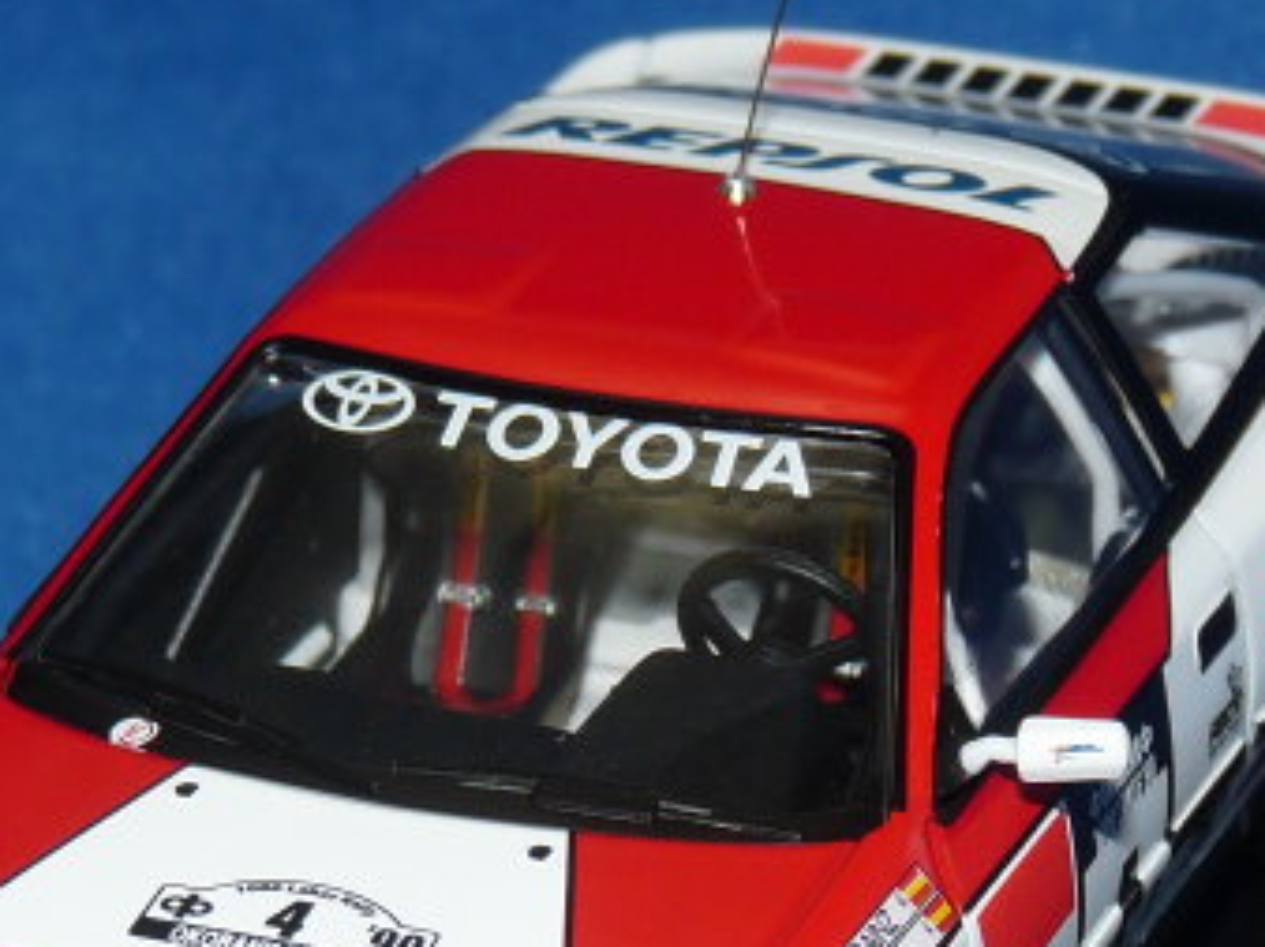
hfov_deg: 7.8
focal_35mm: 254
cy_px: 842
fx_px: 9276
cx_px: 531
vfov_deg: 5.8
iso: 100
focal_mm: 13.3
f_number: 4
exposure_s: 1/125
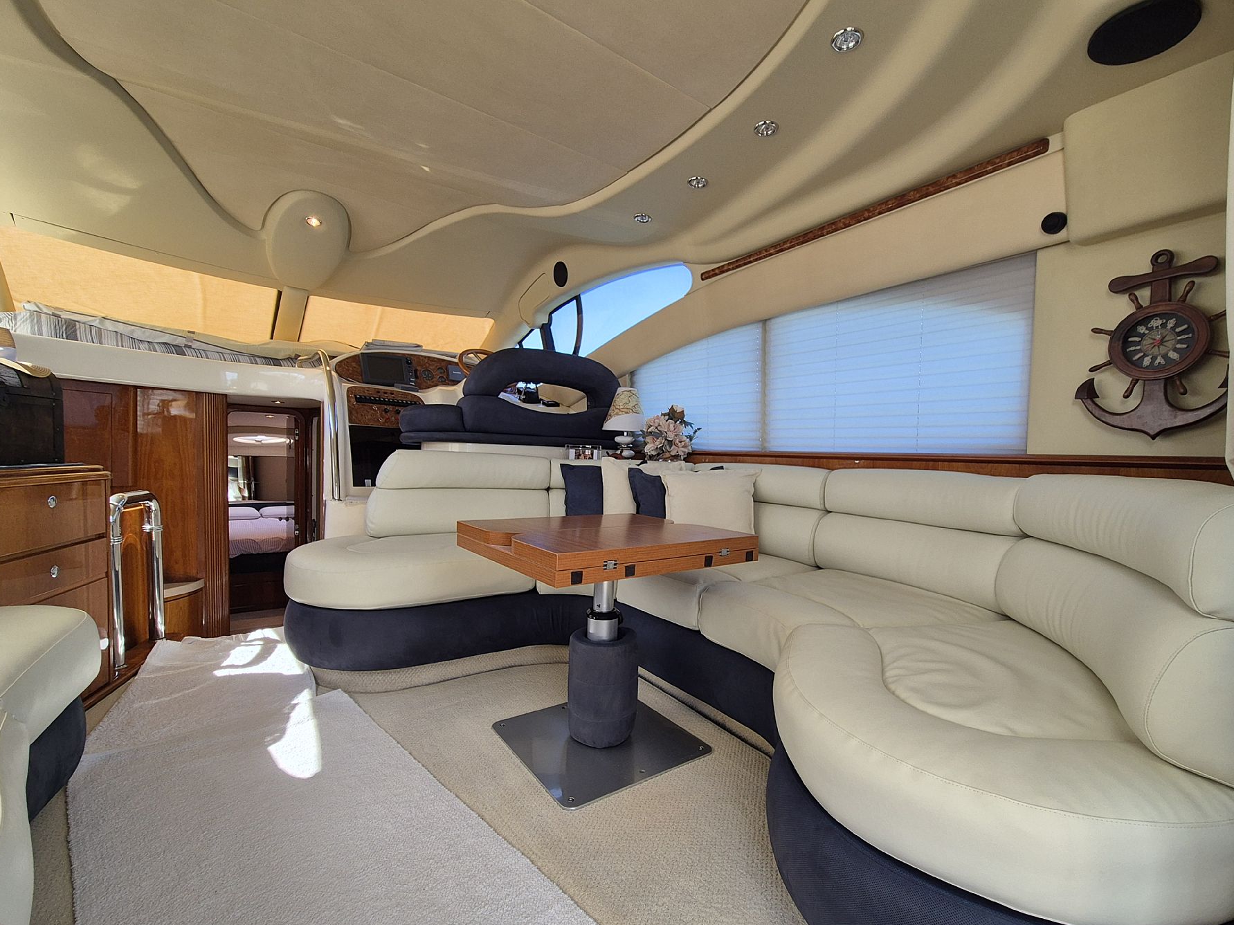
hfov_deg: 102.0
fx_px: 499
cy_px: 486
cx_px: 637
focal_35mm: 14
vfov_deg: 85.6
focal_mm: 2.2
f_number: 2.2
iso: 50
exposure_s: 1/149
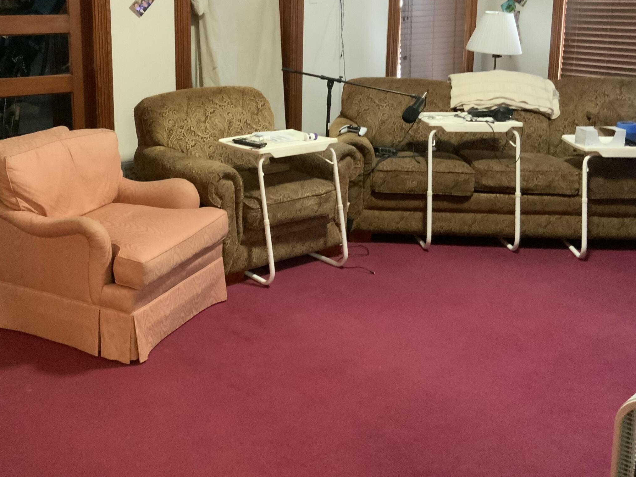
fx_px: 790
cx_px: 219
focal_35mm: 43
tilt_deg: -10.6
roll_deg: -0.4
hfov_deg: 43.3
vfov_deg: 33.3
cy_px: 154
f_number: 1.8
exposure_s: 1/30
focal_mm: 3
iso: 400
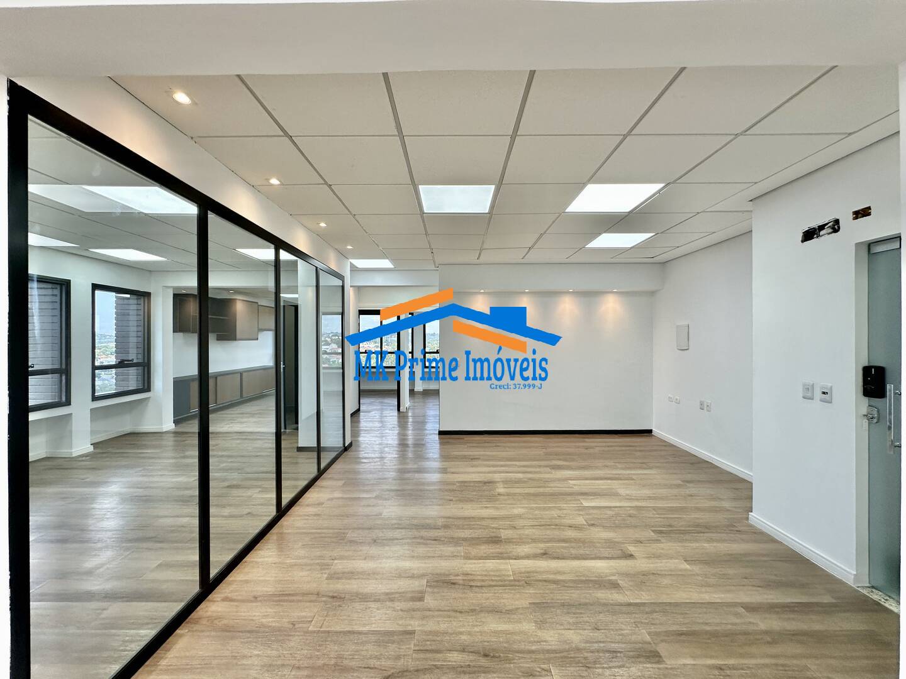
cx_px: 453
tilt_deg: -0.3
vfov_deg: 85.7
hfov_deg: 102.1
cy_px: 340
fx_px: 366
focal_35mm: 14
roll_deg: -0.1
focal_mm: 2.22
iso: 64
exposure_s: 1/120
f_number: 2.2
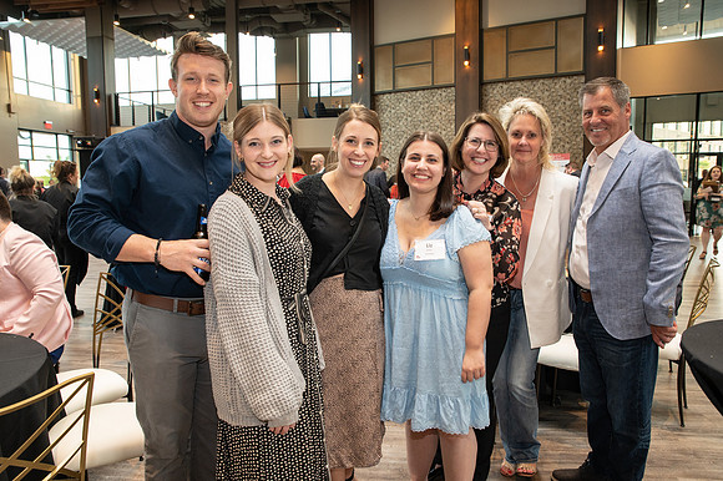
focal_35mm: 25
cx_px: 366
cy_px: 243
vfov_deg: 51.0
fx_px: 504
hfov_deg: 71.3
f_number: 4.5
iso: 1250
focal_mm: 24
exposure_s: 1/100
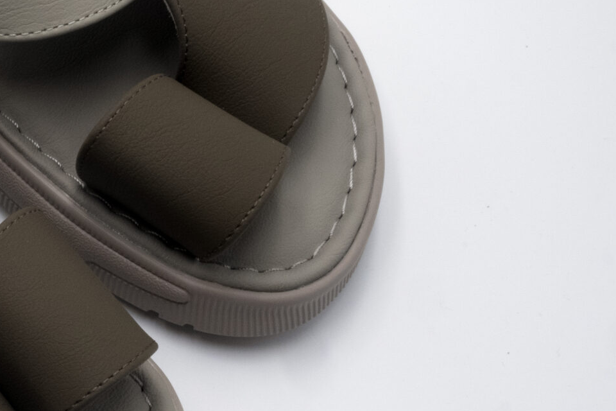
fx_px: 1643
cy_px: 151
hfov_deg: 19.9
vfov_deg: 14.2
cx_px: -132
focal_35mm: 96
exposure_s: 1/40
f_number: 22
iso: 800
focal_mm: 24.2
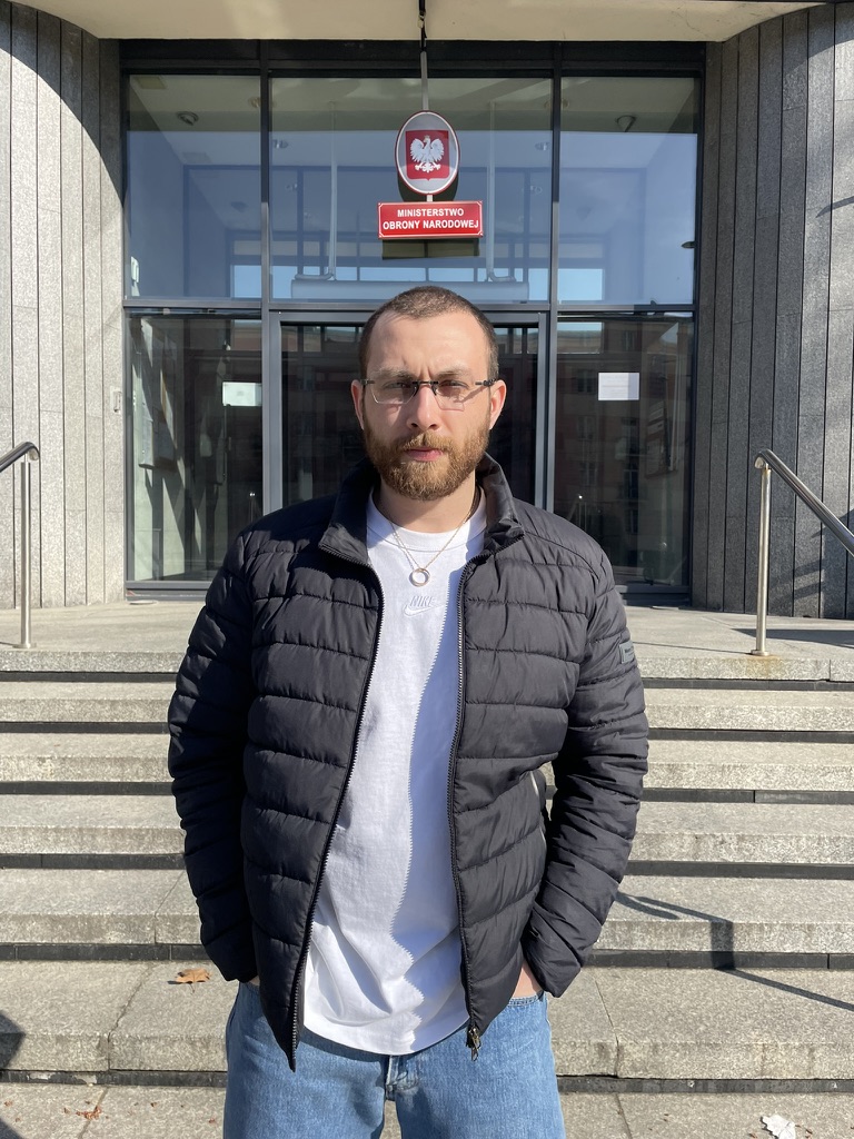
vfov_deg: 67.3
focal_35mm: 26
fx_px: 855
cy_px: 570
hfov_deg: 53.1
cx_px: 427
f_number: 1.6
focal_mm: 4.2
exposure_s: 1/2747
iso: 32
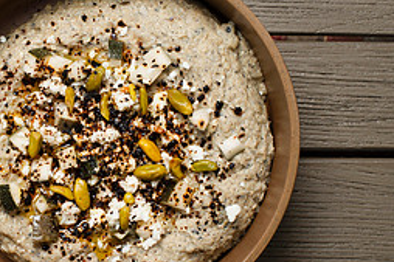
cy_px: 167
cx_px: 65
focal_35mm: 134
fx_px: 1466
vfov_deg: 10.2
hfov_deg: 15.2
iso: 160
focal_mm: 50
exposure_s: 1/250
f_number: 10
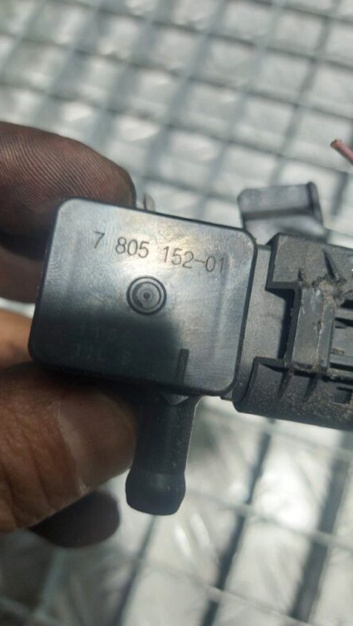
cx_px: 174
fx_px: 466
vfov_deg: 67.9
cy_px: 316
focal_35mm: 28
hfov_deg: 41.5
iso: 50
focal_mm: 5.23
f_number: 1.8
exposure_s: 1/50
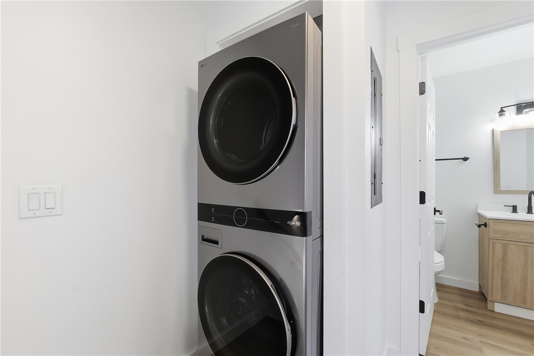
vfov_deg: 81.2
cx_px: 267
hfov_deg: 104.3
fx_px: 208
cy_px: 178
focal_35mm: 14
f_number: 10
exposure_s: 1/15
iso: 400
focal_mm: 14
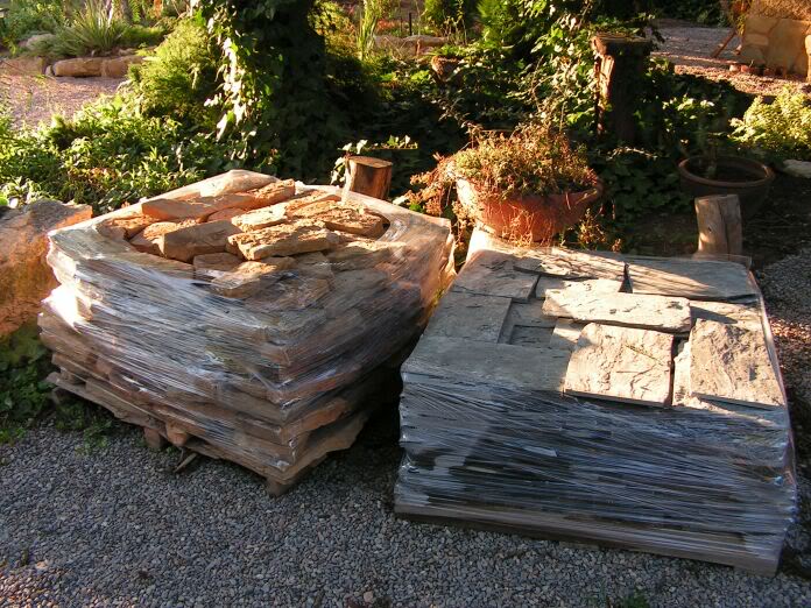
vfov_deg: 39.7
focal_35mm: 36
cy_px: 304
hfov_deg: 51.4
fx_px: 843
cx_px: 406
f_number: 3.2
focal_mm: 6
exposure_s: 1/60
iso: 64
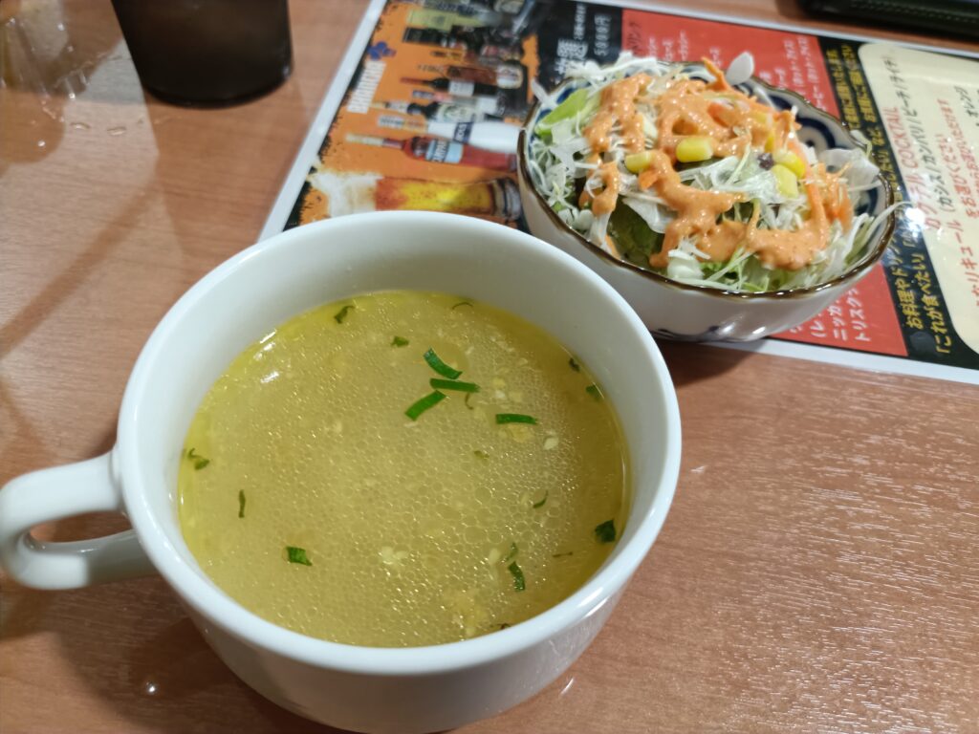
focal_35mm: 25
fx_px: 707
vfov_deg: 54.9
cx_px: 490
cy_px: 367
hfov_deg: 69.4
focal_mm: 4.7
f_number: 1.7
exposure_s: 1/33.3
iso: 1000
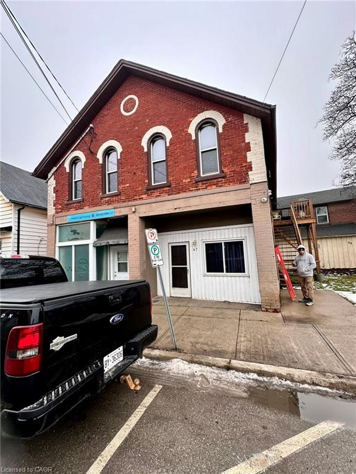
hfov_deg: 85.7
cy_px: 237
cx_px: 178
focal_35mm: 14
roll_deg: +1.1
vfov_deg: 102.1
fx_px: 192
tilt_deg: +5.2
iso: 40
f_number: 2.2
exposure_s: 1/162
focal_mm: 2.22
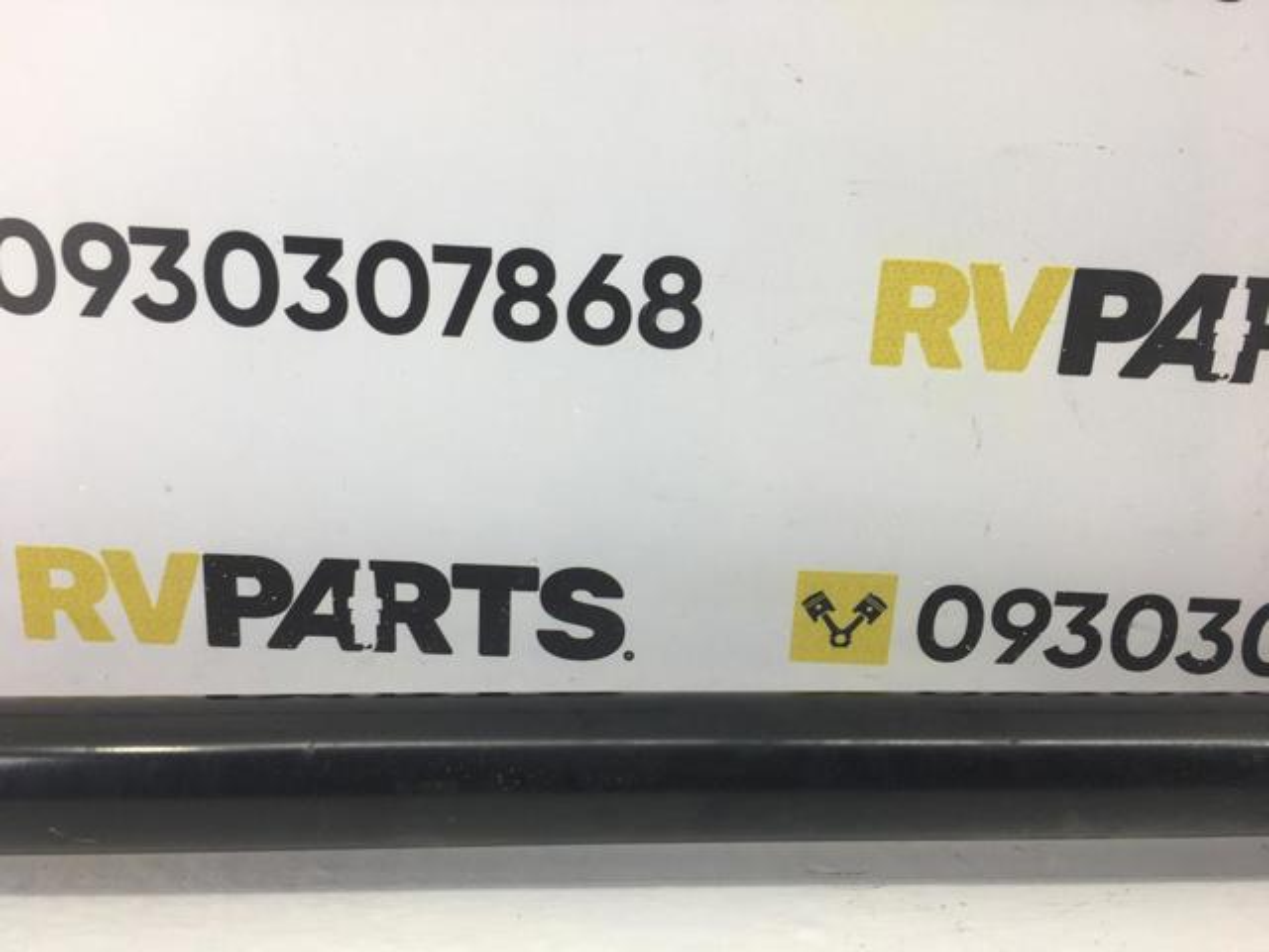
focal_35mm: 29
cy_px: 476
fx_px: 1063
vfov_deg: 48.2
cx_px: 634
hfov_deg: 61.7
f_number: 2.2
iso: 25
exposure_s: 1/50
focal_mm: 4.15
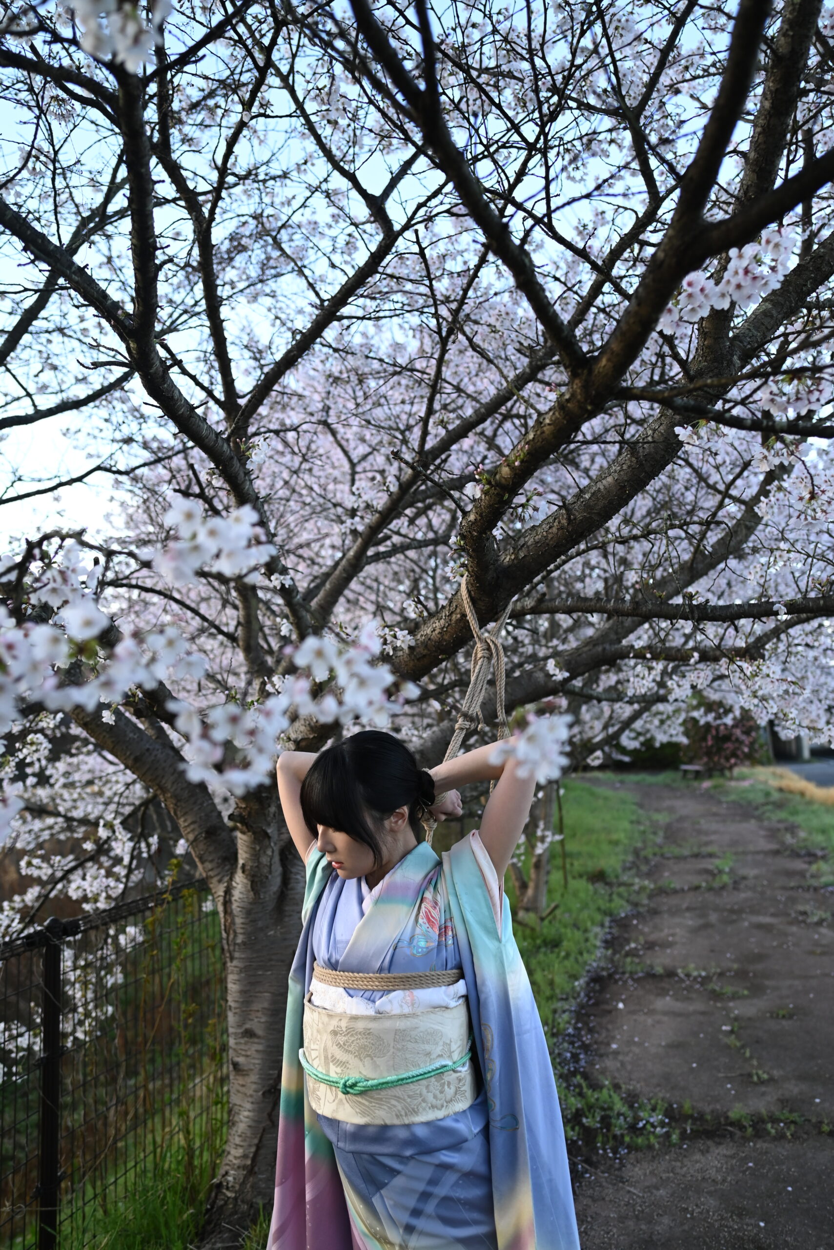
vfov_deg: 73.7
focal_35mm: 24
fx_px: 833
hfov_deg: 53.2
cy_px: 625
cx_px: 417
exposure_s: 1/640
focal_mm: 24
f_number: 2.5
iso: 800
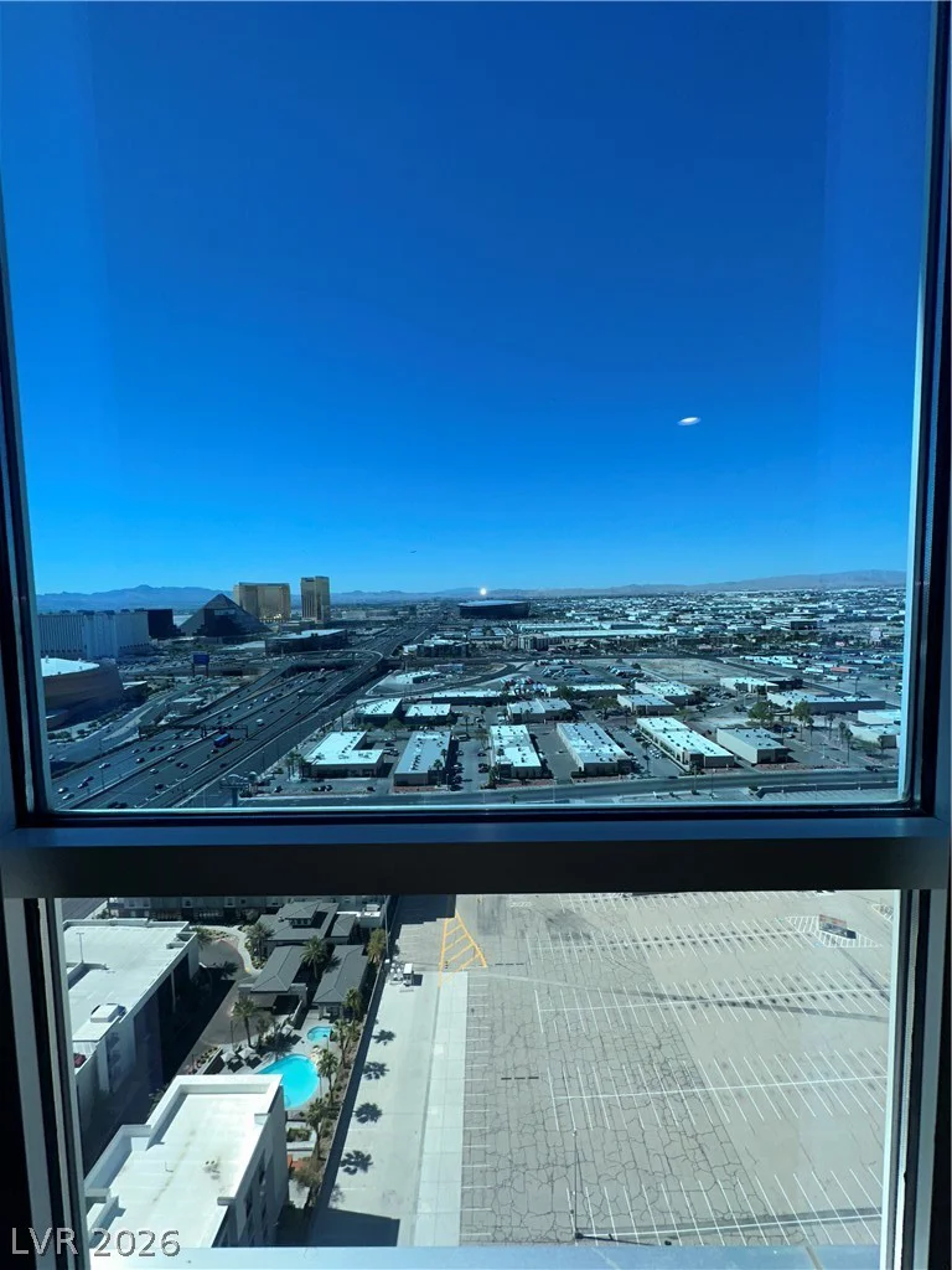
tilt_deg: -3.5
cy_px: 635
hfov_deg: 85.7
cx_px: 476
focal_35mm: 14
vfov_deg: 102.1
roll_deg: +1.7
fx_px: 513
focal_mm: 2.22
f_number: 2.2
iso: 32
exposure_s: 1/785
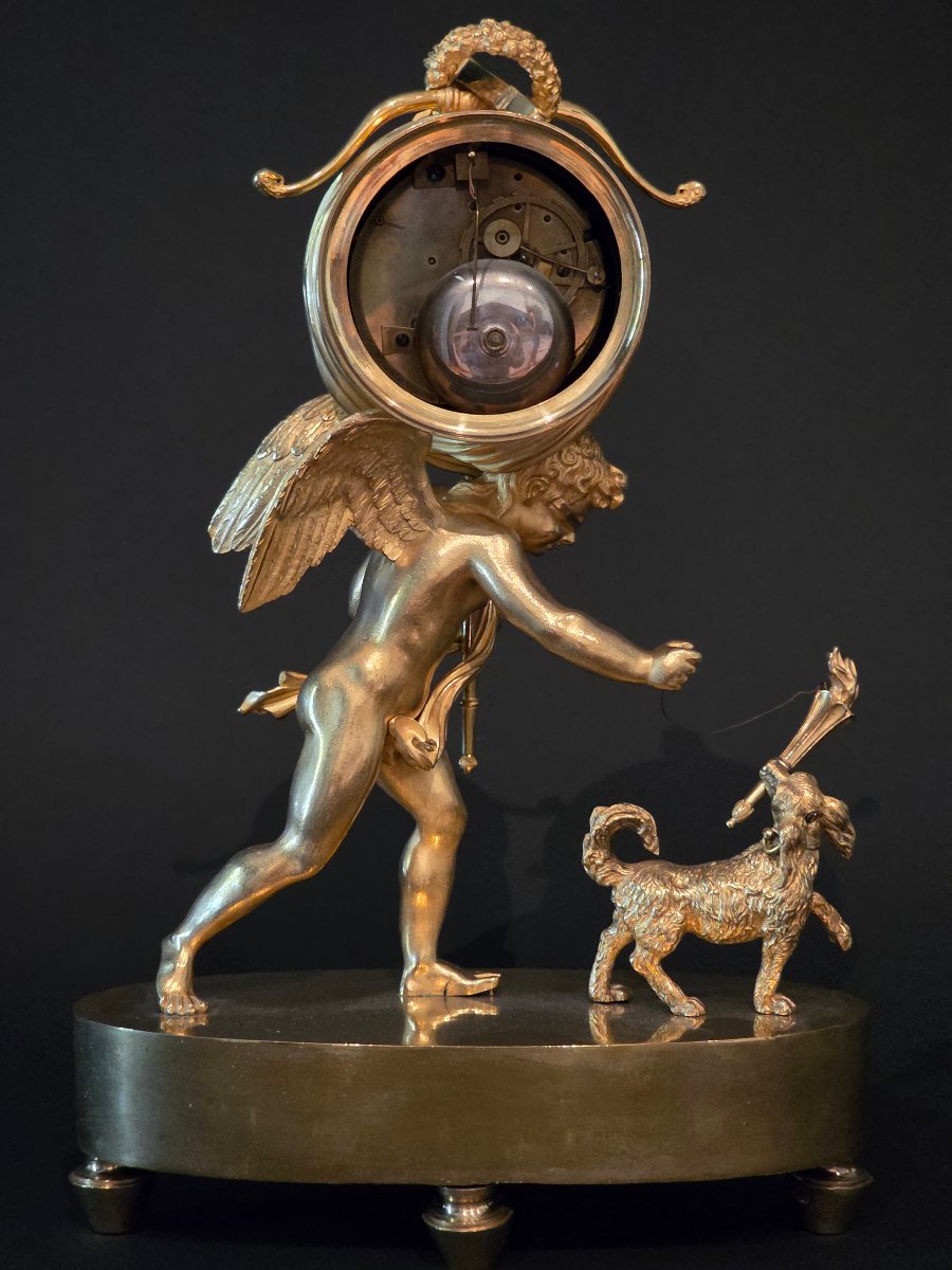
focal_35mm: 69
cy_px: 635
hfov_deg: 21.3
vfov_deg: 28.2
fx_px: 2530
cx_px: 476
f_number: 2.4
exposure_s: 1/33.3
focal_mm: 7.9
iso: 1250
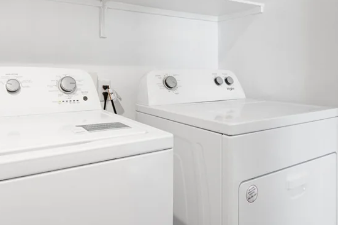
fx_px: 244
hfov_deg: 68.8
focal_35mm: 26
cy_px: 74
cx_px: 139
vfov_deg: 48.7
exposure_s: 2.5
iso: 100
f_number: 9
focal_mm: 14
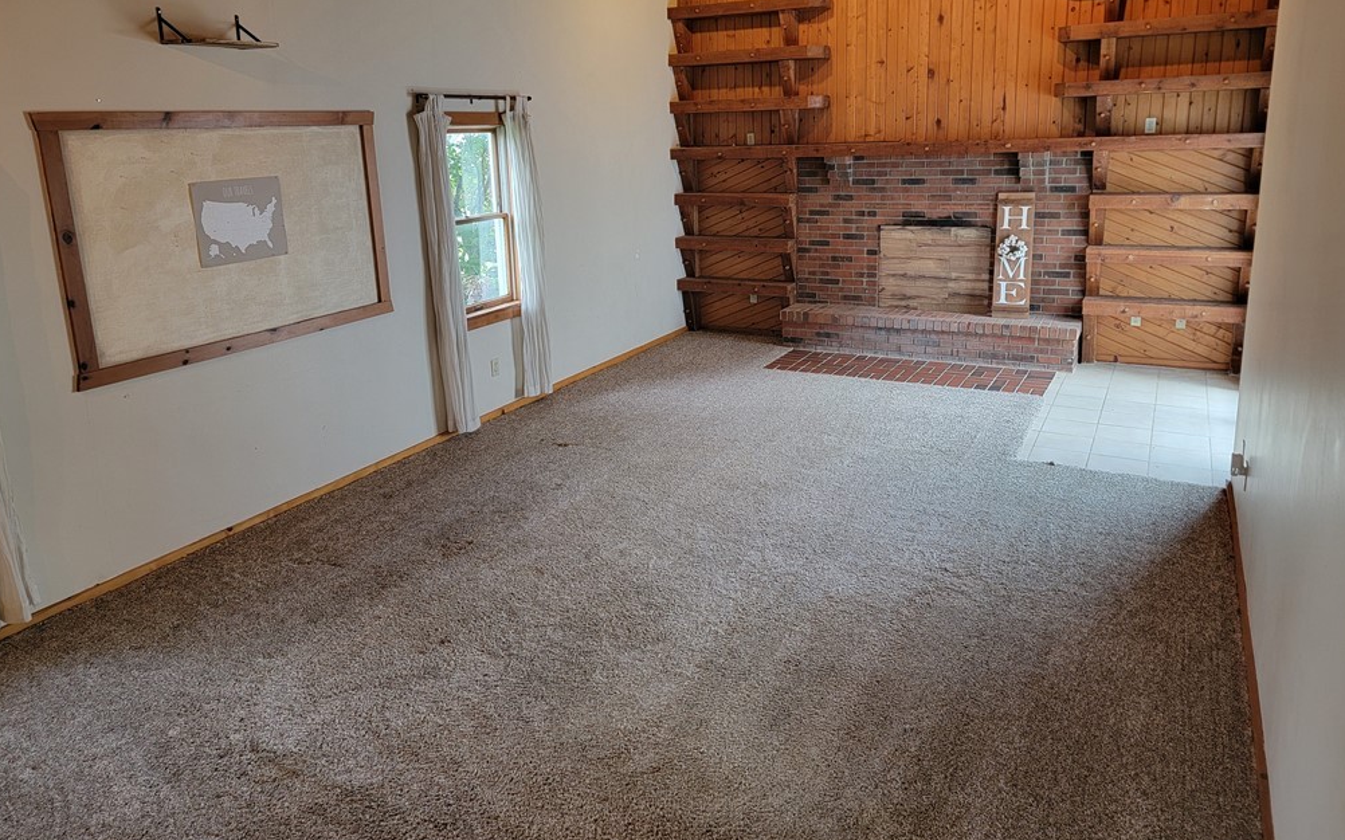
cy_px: 361
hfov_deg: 70.4
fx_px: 953
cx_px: 674
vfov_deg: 47.4
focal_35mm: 26
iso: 200
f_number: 1.8
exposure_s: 1/40
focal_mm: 6.7
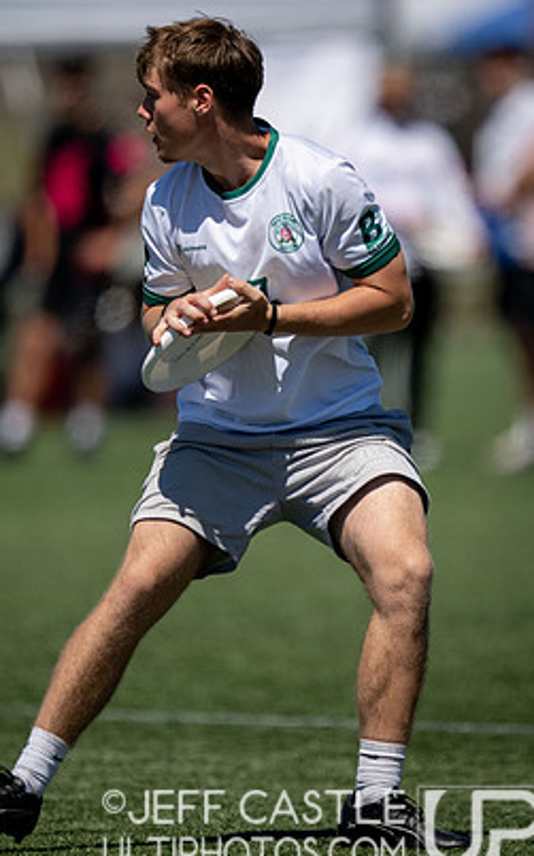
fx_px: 17220
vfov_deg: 2.8
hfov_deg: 1.8
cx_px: 313
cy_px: 381
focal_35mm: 739
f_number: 2.8
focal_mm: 400
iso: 64
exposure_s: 1/3200
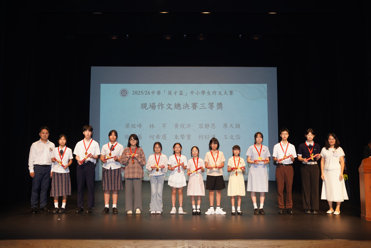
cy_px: 124
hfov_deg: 53.6
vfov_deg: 37.3
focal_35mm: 36
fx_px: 367
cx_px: 186
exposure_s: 1/100
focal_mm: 35.6
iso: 800
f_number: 4
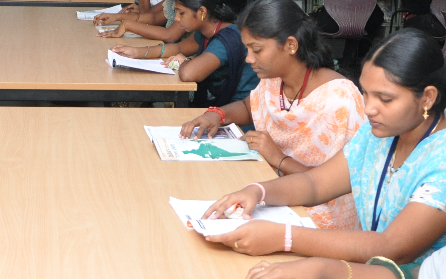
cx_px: 55
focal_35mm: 94
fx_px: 1149
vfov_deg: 13.8
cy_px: 119
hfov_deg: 21.5
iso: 800
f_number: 3.8
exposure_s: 1/100
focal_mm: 21
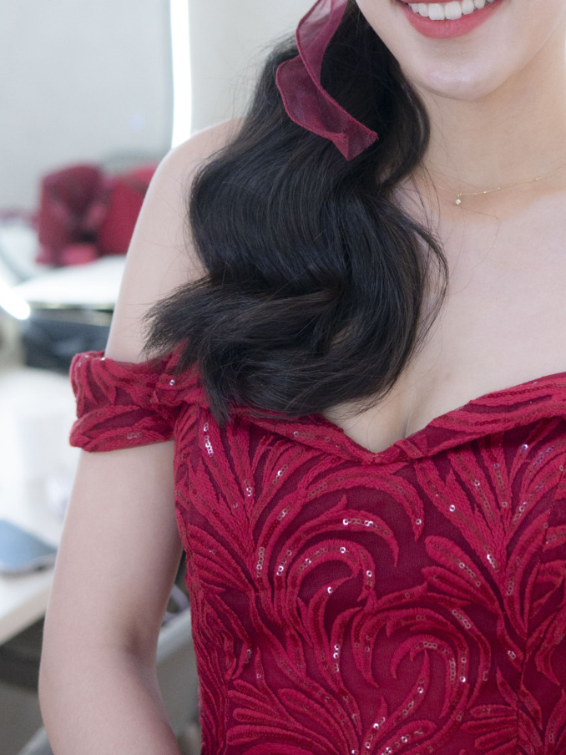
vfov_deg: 23.2
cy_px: 132
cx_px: 439
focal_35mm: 83
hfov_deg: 17.7
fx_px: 1809
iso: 800
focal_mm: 25
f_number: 2.2
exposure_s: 1/320
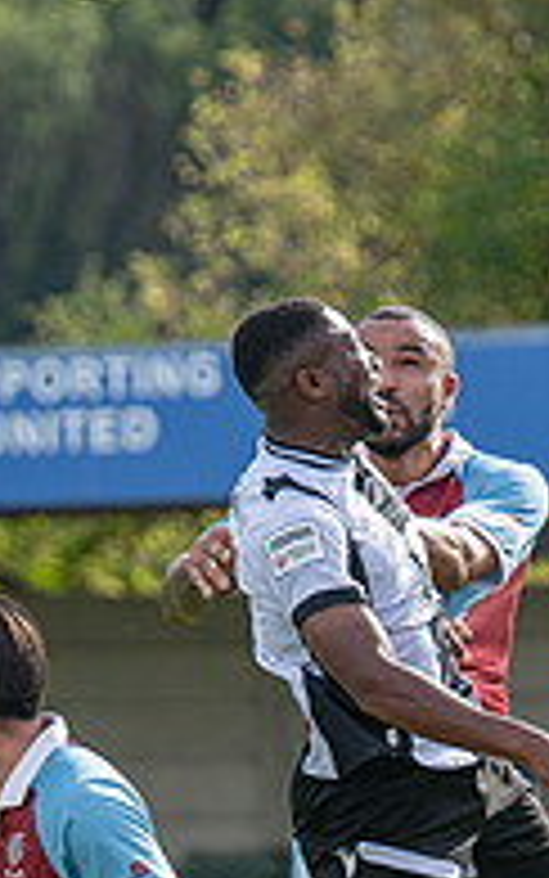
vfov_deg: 2.9
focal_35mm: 718
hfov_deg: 1.8
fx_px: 17176
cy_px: 894
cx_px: 529
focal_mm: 190
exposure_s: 1/1250
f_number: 4
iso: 200
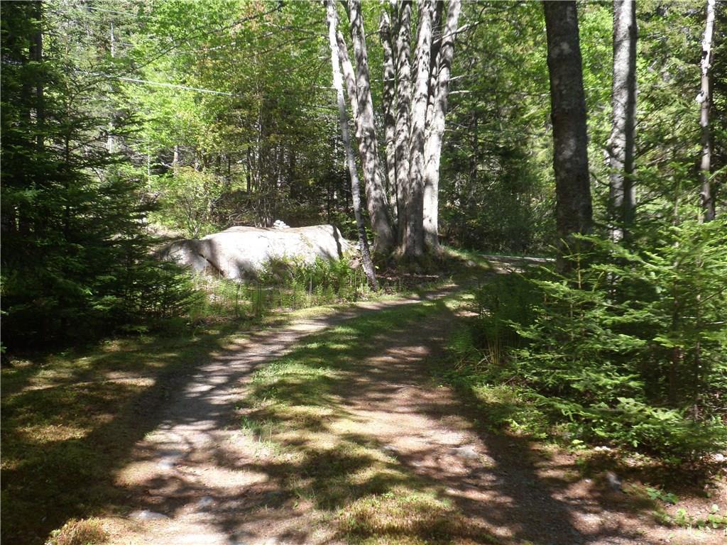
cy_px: 272
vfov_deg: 34.3
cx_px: 364
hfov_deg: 44.8
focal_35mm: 42
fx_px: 882
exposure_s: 1/125
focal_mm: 6.5
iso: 80
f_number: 4
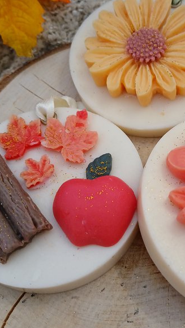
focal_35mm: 39
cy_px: 153
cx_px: 146
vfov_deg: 51.6
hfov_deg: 29.8
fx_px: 340
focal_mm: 3.98
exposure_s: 1/50
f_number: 1.8
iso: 125
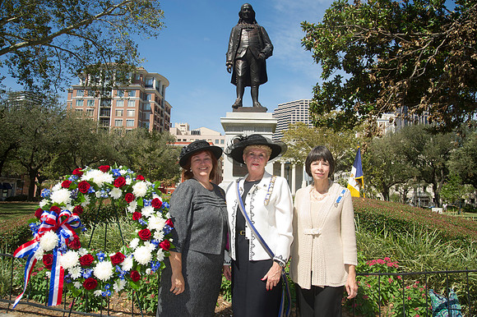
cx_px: 238
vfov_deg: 43.6
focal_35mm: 30
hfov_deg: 62.0
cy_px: 158
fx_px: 397
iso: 200
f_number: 8
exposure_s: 1/250
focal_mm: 30
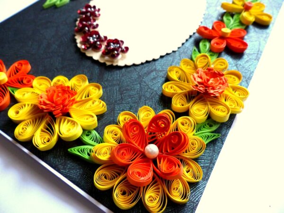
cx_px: 142
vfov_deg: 54.9
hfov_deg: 69.4
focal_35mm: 25
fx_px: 205
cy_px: 106
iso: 400
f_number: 2.8
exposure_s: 1/50
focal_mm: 4.5
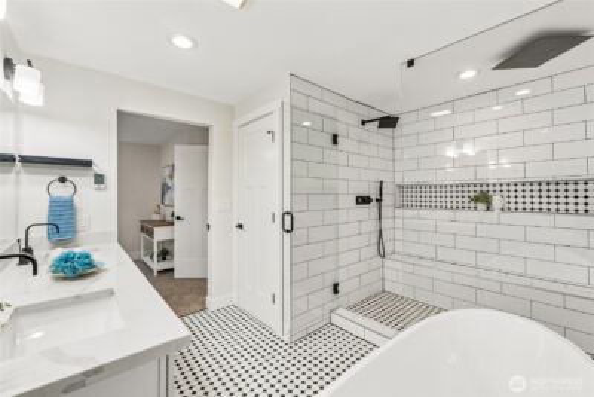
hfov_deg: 100.4
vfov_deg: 77.4
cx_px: 297
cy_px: 198
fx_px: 248
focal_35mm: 15
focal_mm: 10
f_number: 9
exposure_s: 1/20
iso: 250
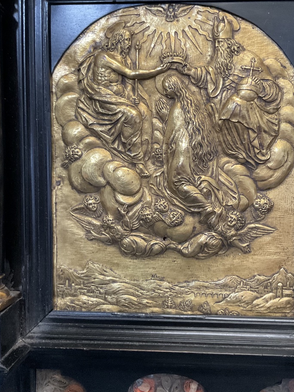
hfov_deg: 37.5
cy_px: 191
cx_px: 180
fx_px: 430
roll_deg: +1.0
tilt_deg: -7.3
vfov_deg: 49.0
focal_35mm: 38
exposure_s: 1/40
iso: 320
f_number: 1.8
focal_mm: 3
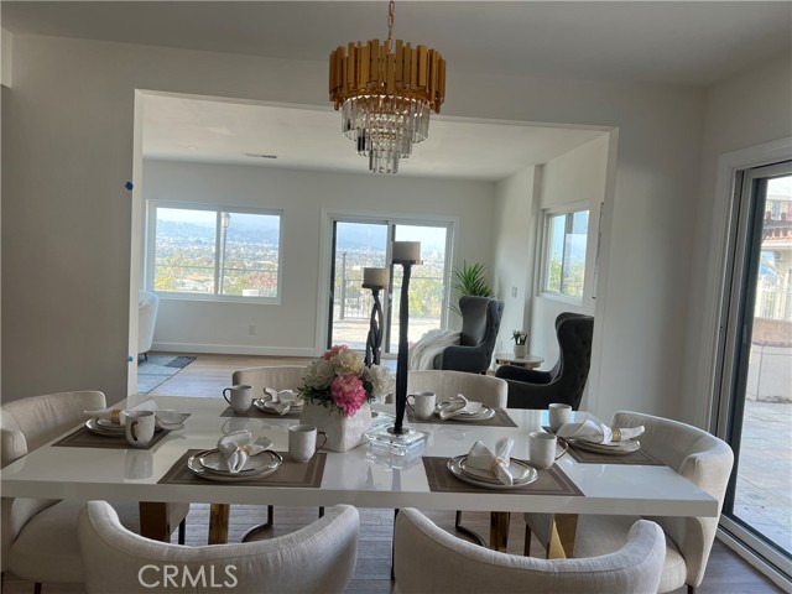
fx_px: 595
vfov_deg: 53.1
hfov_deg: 67.3
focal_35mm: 26
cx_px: 396
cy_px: 297
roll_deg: -3.0
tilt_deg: -4.0
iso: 50
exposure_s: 1/171
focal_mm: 5.7
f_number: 1.5
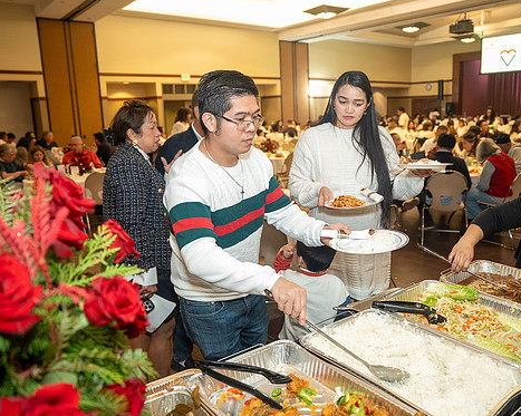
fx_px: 431
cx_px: 287
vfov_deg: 51.5
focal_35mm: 28
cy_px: 207
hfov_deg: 62.1
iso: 1600
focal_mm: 24
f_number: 2.8
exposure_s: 1/100
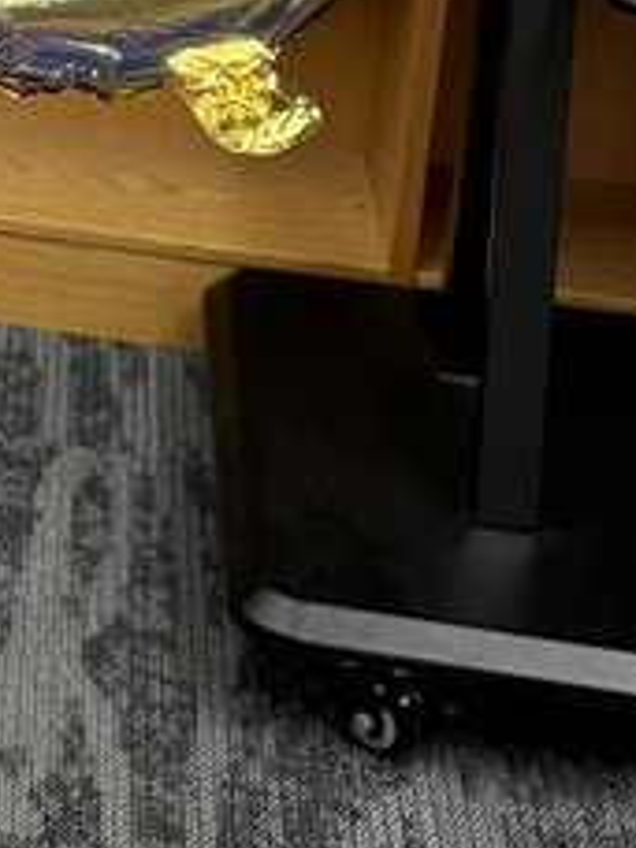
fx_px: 2866
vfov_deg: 15.6
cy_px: -387
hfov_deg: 11.2
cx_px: -736
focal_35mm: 117
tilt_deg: -14.3
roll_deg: -2.2
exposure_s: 1/60
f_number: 1.5
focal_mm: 5.7
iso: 100
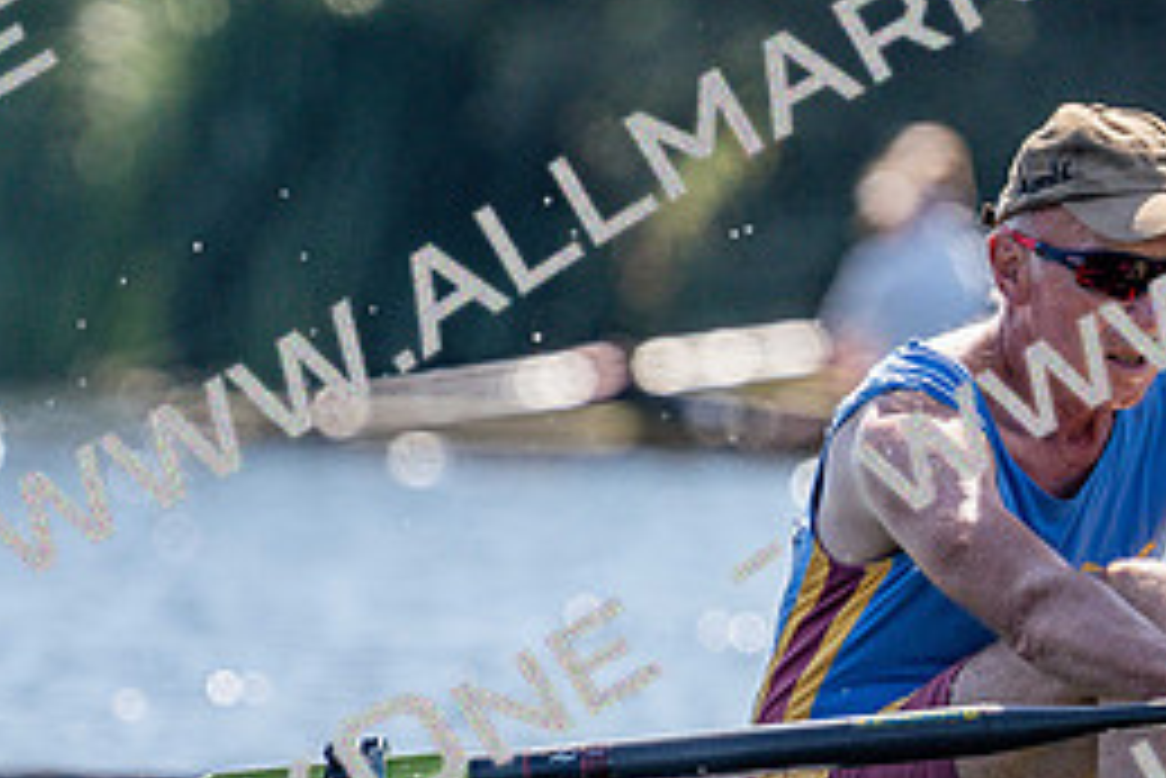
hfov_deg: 1.9
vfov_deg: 1.2
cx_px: 527
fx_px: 35808
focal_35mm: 1105
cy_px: 587
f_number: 6.3
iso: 320
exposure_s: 1/1600
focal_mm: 493
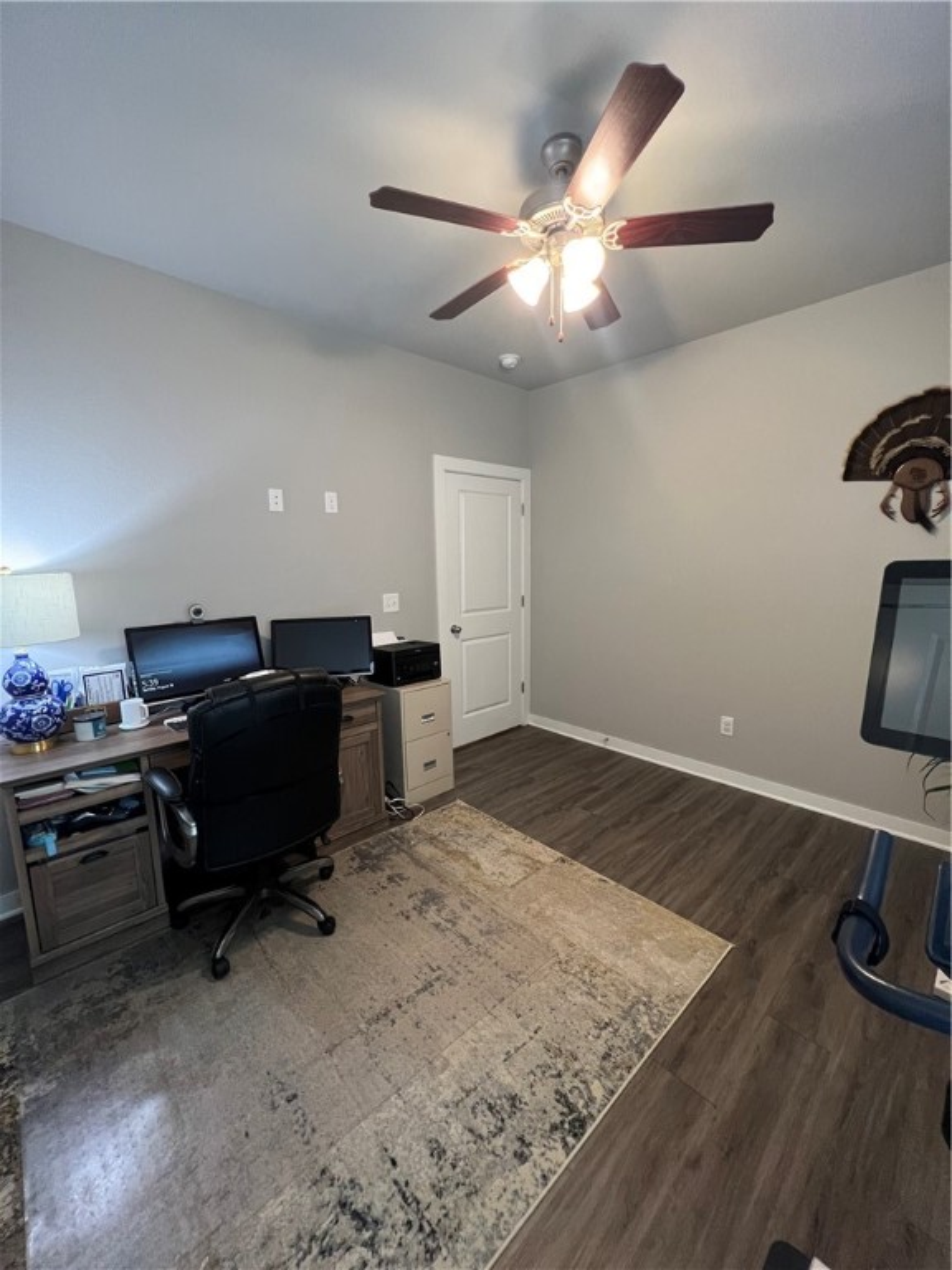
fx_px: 477
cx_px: 476
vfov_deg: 106.2
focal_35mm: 13
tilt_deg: -8.0
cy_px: 635
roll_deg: +1.0
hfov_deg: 89.9
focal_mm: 1.57
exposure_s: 1/60
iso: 400
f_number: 1.8
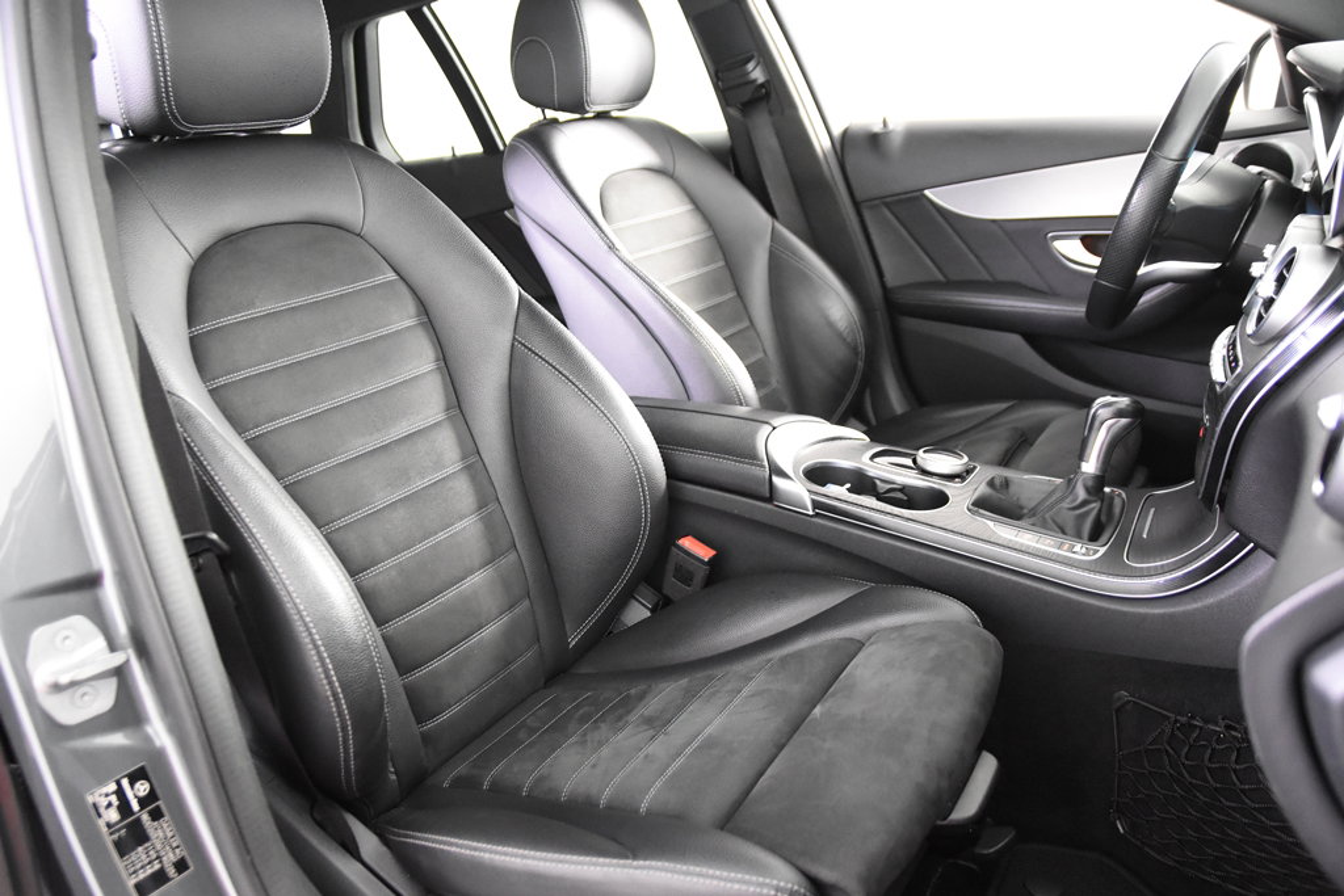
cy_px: 448
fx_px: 1120
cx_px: 672
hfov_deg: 61.9
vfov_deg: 43.6
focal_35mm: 30
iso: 5000
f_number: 2.8
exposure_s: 1/30
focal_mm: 20
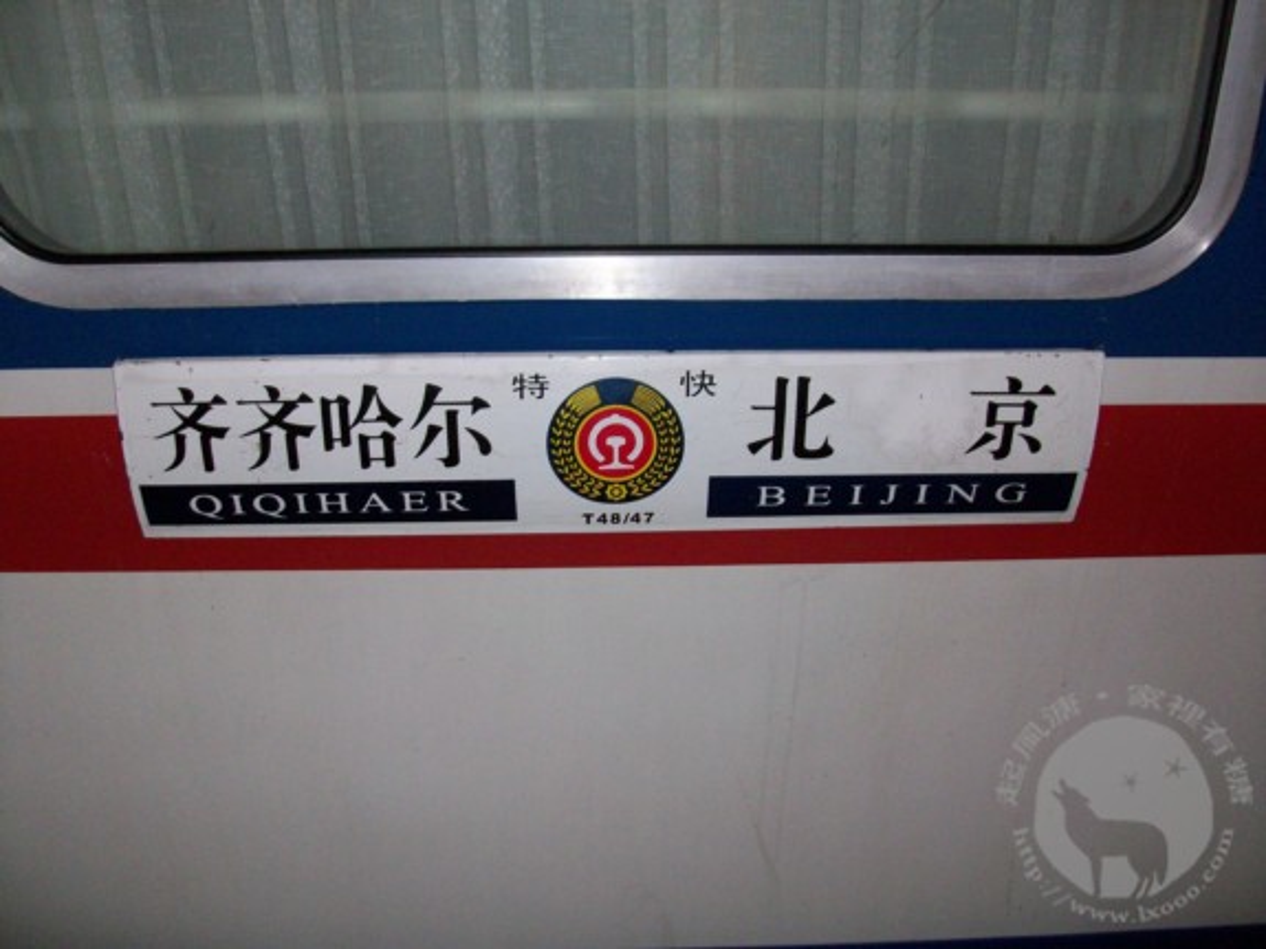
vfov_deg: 41.8
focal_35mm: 34
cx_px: 633
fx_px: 1243
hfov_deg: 54.0
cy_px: 474
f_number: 2.8
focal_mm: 5.7
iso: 160
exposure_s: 1/60
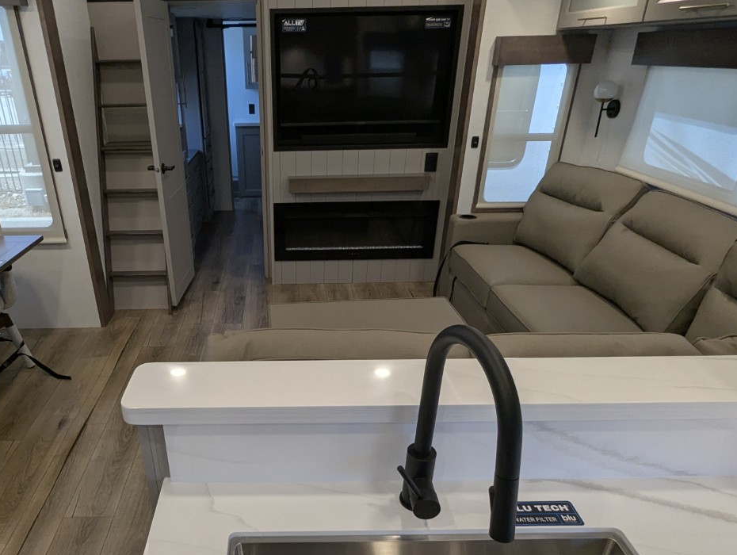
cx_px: 279
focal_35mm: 24
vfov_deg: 56.5
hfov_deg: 70.4
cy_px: 333
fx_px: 512
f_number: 2.2
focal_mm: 2.35
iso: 258
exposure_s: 1/184
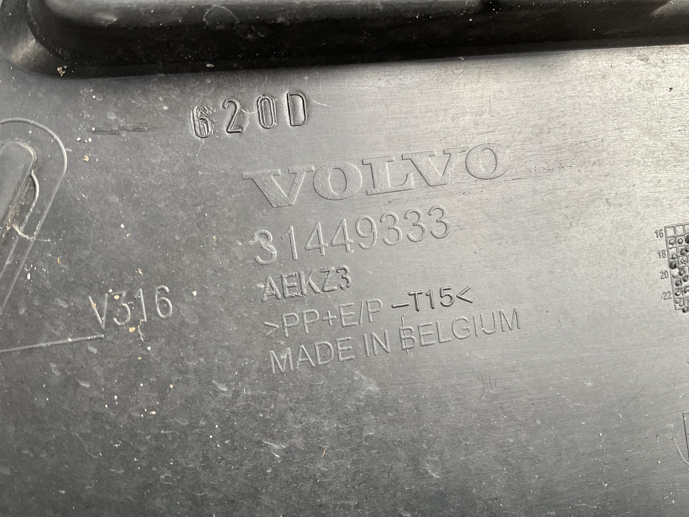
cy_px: 267
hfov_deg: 60.0
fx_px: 597
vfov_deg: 46.8
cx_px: 342
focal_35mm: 30
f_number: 1.8
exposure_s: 1/120
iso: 64
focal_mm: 3
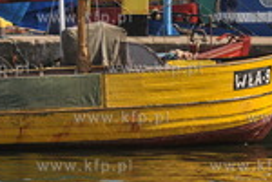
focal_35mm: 359
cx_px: 45
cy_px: -56
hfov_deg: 5.7
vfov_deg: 3.8
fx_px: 2712
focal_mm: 135
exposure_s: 1/400
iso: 200
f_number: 9
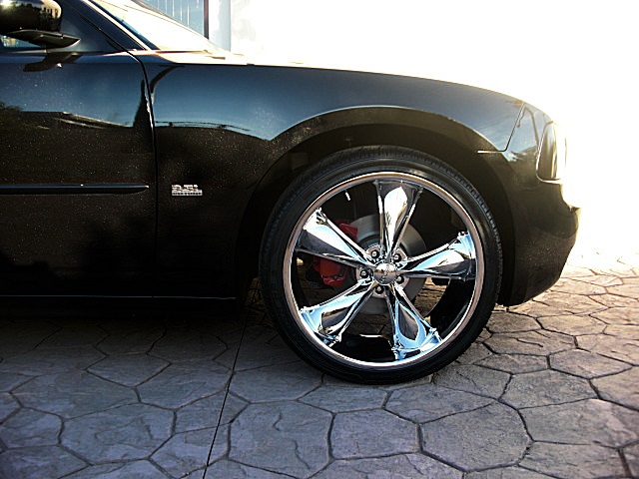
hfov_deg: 51.4
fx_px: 665
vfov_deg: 39.7
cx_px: 320
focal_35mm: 36
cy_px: 240
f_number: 2.8
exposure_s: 1/80
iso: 50
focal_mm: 6.3
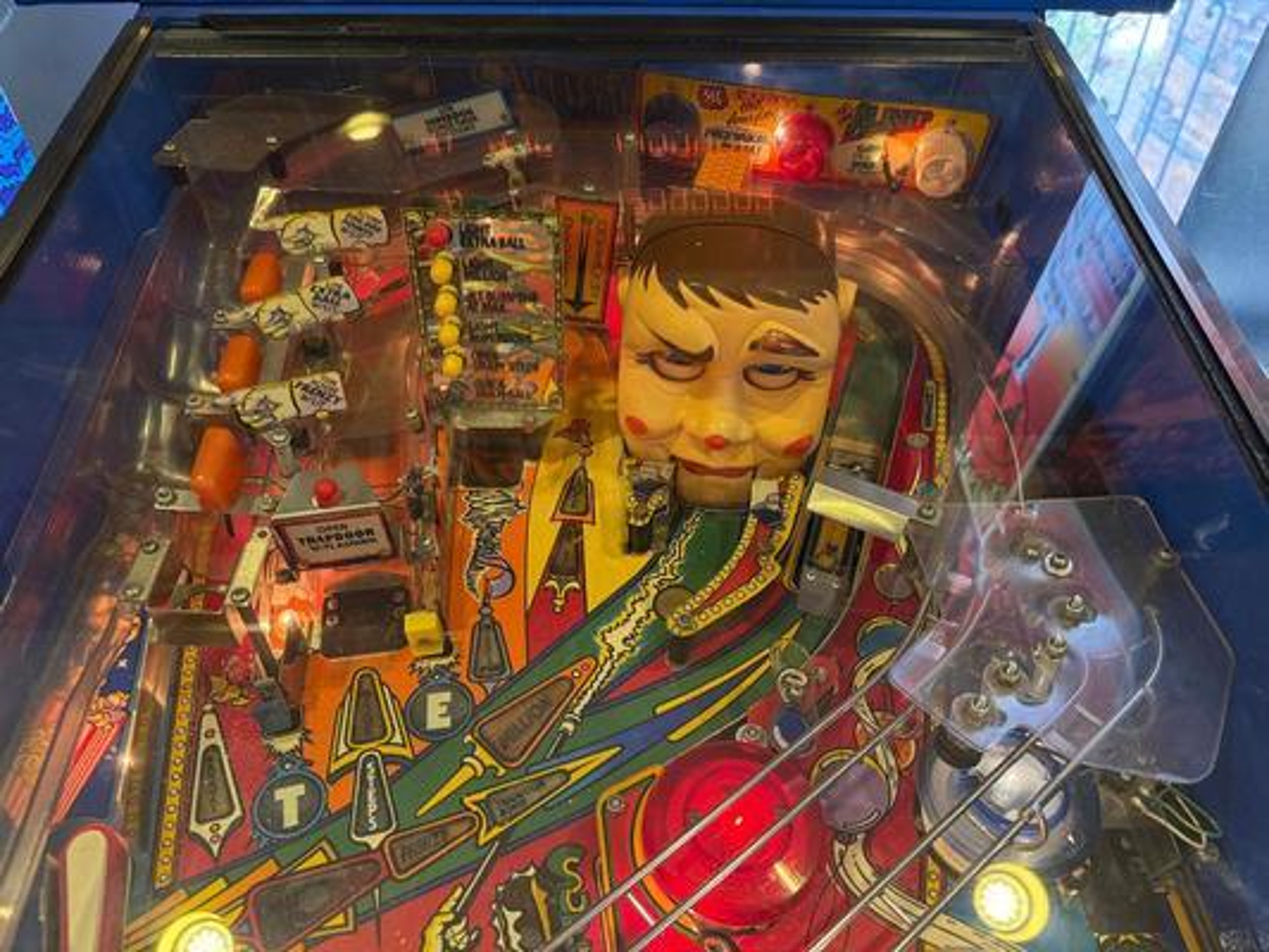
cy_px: 476
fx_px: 880
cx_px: 634
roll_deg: -0.7
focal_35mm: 24
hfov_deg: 71.6
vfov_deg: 56.8
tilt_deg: -39.4
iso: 250
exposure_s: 1/60
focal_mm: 6.76
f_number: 1.78
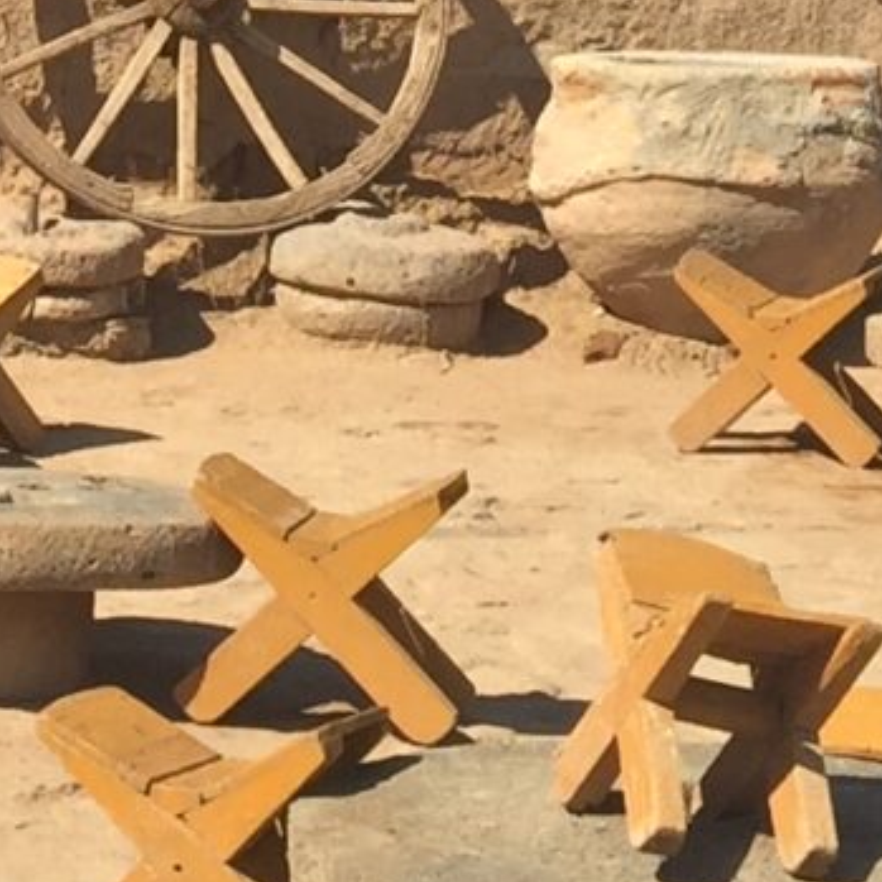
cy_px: -541
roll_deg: -1.1
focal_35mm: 188
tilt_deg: +1.7
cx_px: -389
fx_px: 5419
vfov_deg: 9.0
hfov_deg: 9.1
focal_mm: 4.15
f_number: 2.2
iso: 32
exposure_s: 1/2198
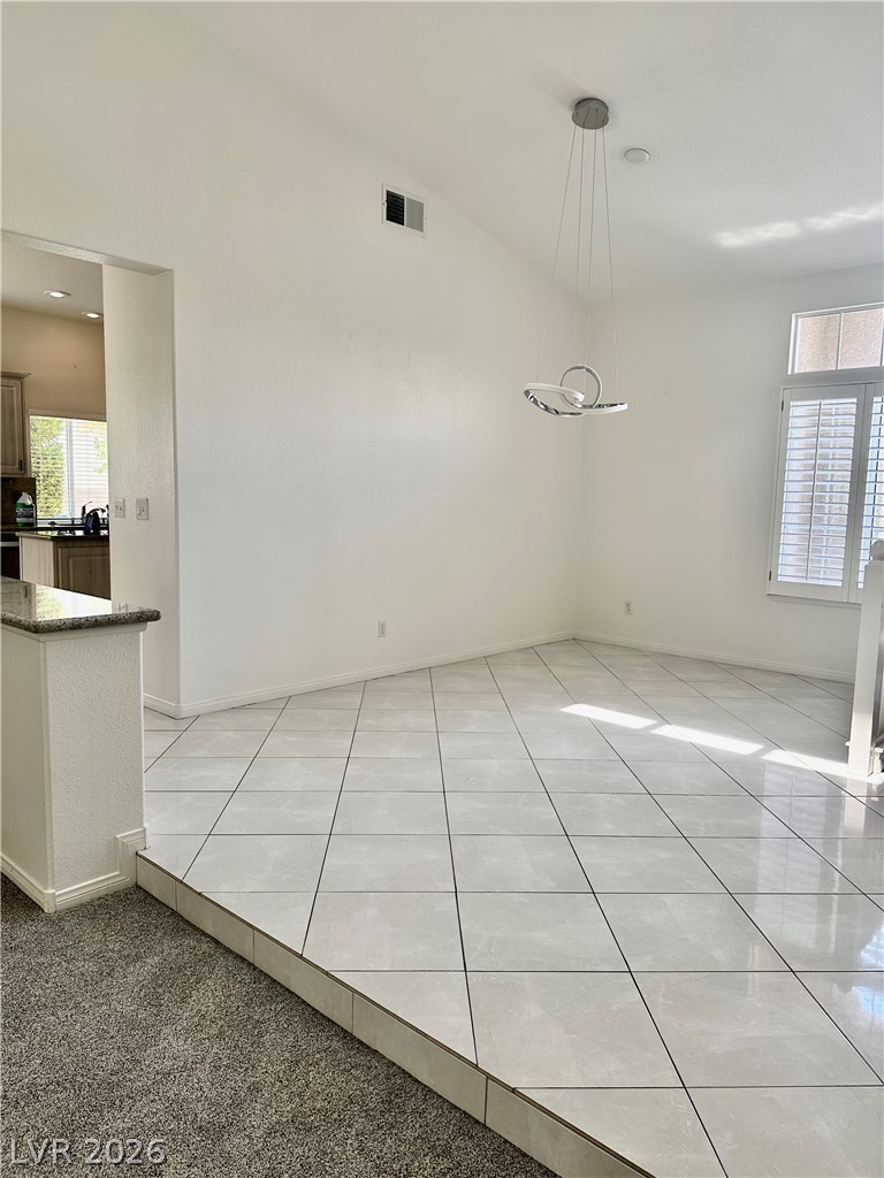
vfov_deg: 71.6
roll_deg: -2.1
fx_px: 817
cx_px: 442
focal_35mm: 24
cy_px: 589
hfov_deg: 56.8
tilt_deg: -5.4
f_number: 1.78
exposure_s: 1/121
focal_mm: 6.86
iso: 80
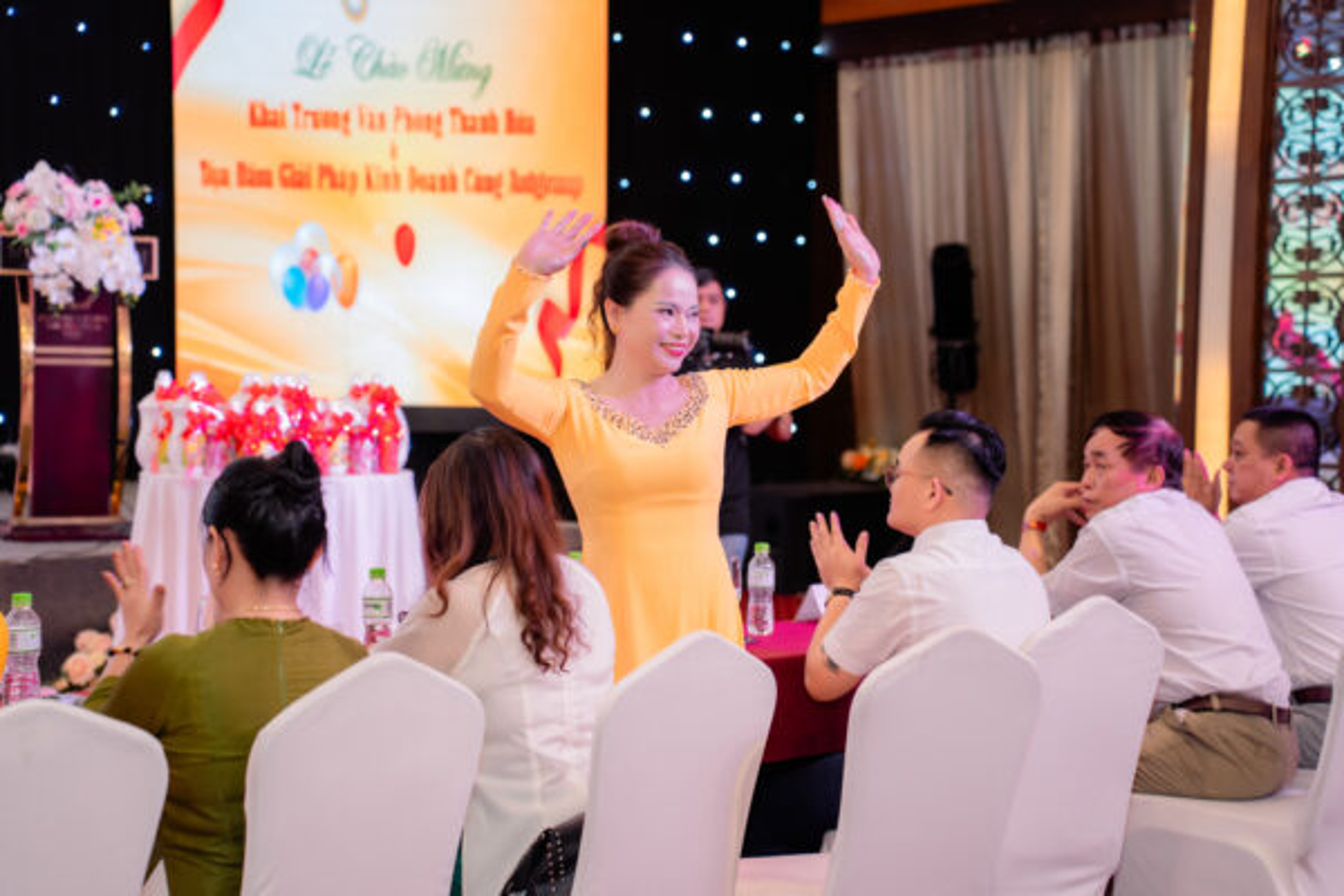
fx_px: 2538
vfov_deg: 20.0
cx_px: 672
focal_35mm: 68
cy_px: 448
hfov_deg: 29.7
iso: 1250
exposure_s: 1/160
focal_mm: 68
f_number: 3.2
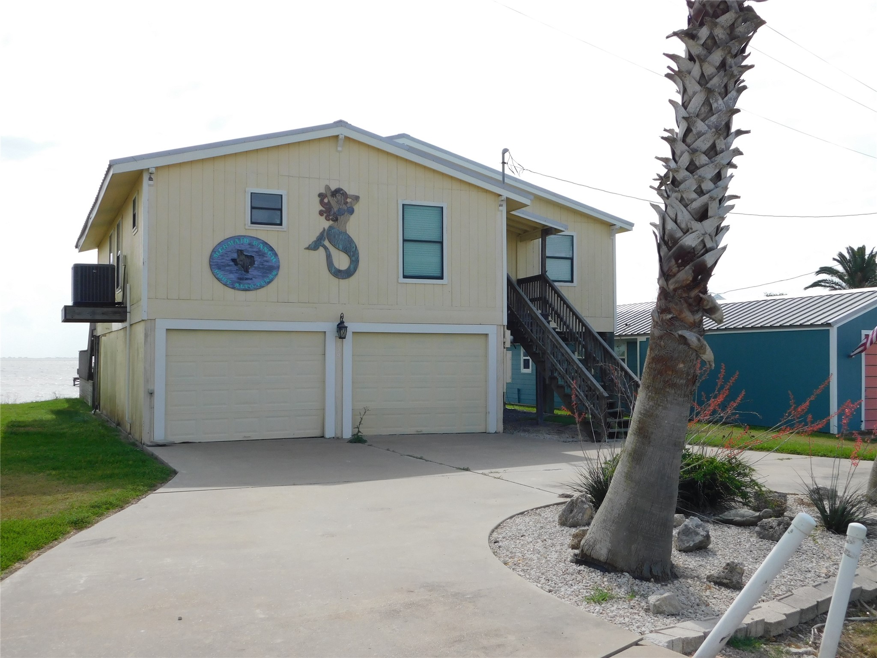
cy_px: 329
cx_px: 438
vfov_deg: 39.7
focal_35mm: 36
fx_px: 912
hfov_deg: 51.4
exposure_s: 1/400
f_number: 7
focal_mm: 6.3
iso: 125
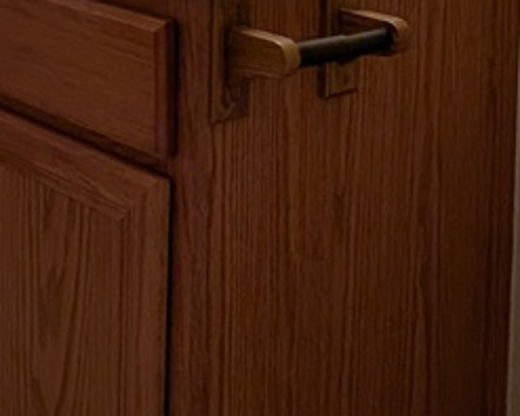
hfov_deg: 27.6
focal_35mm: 68
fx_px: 1047
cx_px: 158
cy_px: -181
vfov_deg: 19.9
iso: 60
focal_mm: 2.02
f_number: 1.7
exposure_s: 1/60
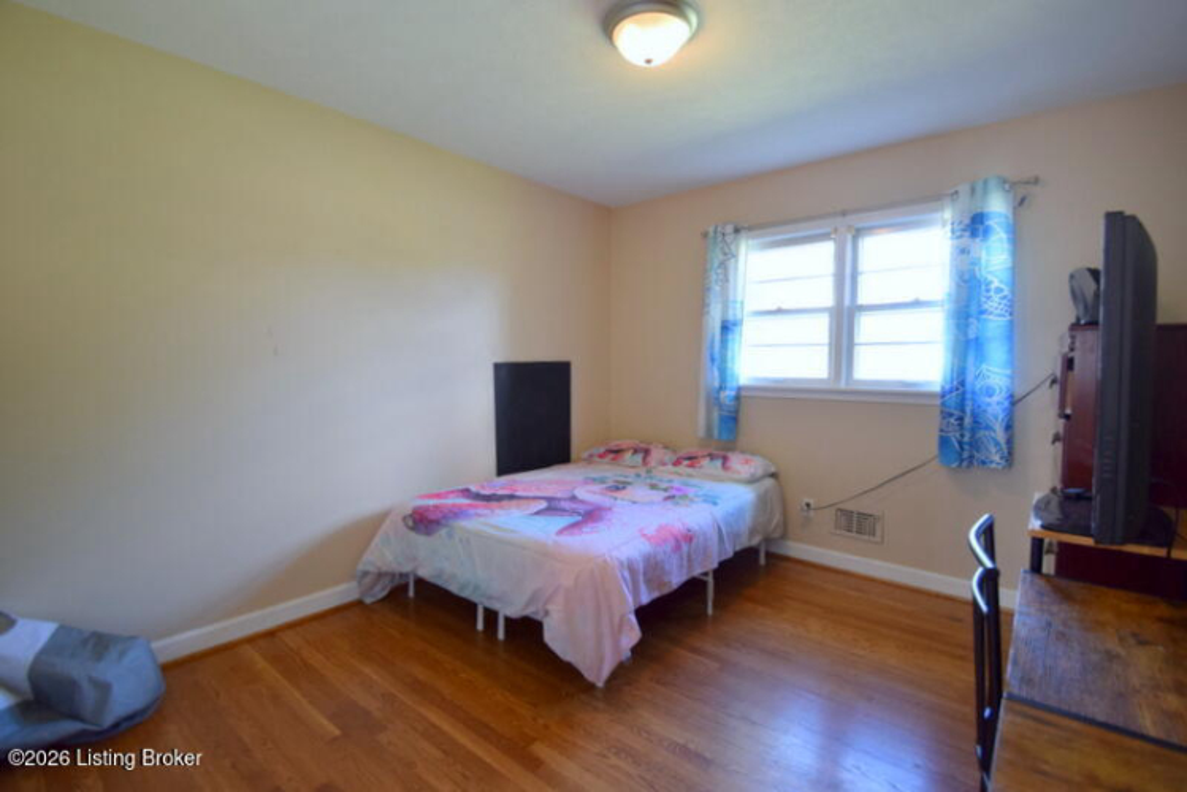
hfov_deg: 100.4
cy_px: 396
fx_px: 495
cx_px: 594
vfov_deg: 77.4
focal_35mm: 15
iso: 560
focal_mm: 10
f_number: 4
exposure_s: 1/60
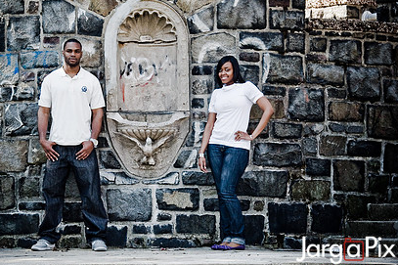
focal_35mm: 171
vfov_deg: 8.0
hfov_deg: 12.0
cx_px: 146
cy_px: 100
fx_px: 1890
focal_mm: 120
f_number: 5.6
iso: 1600
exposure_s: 1/1000
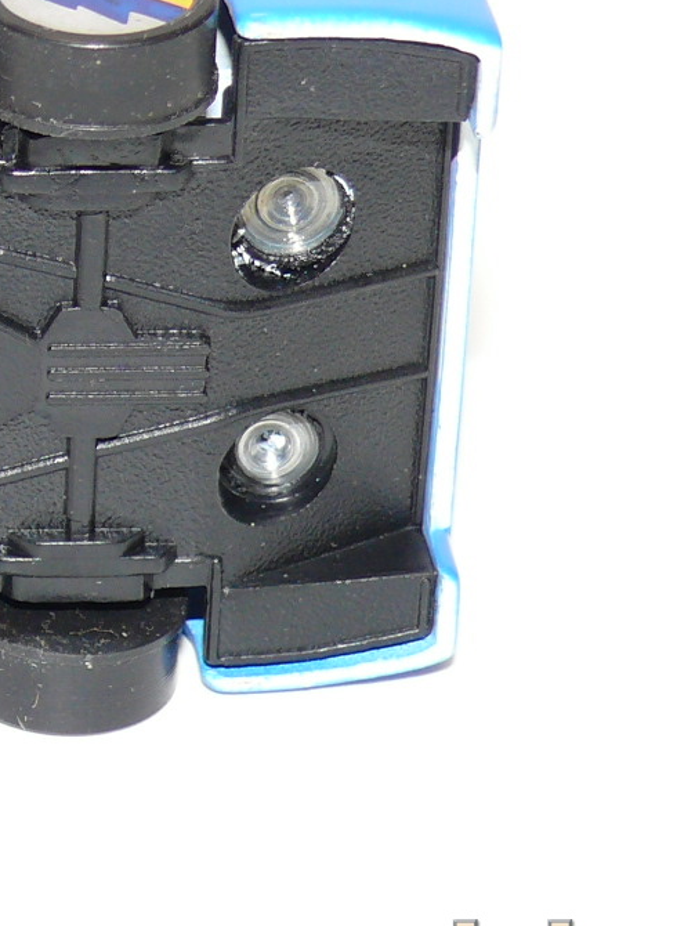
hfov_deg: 8.2
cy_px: 301
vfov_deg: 11.0
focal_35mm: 179
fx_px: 4789
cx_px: -297
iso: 100
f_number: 4
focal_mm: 11.4
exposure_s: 1/30
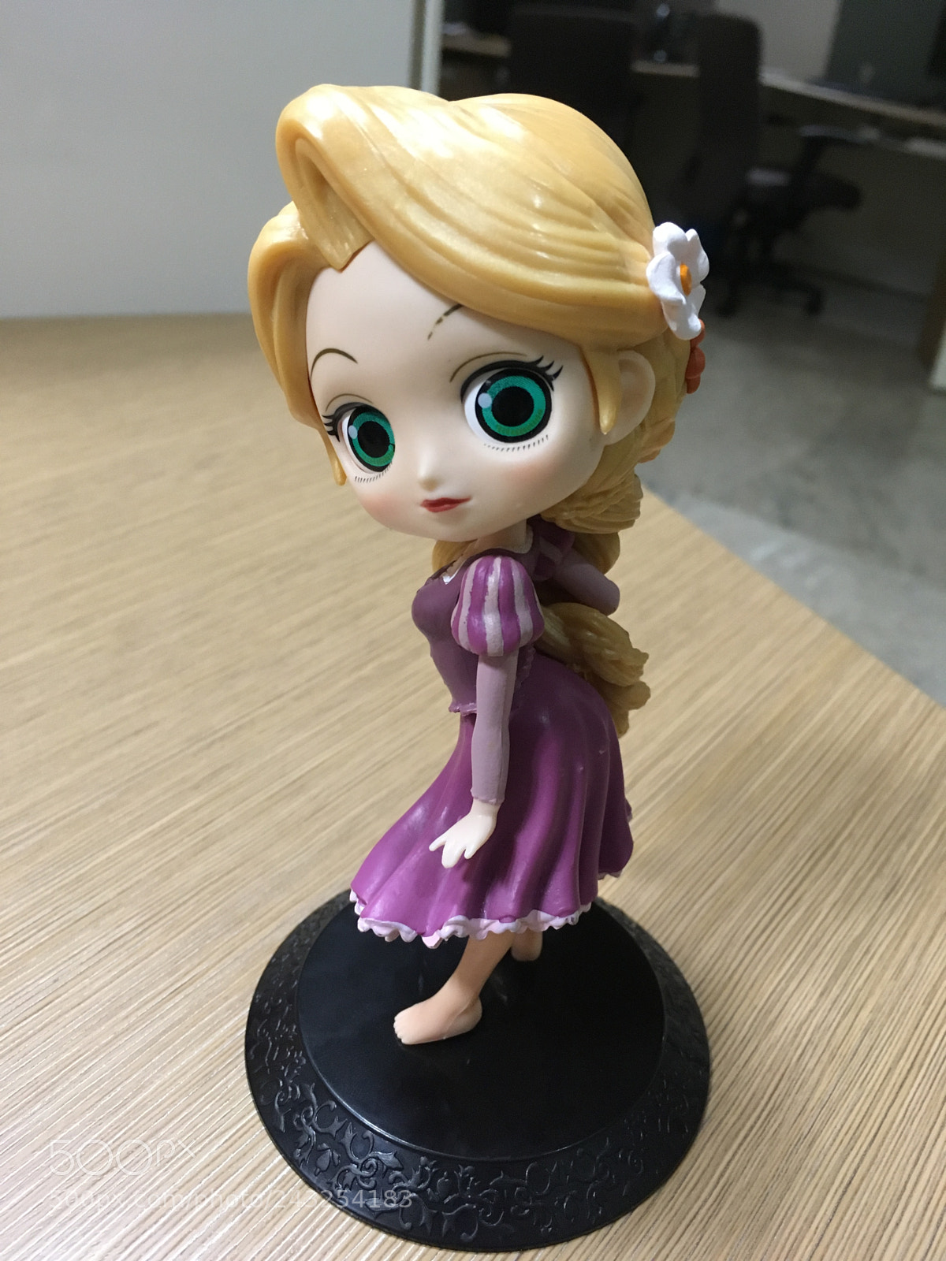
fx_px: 1057
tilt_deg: -31.1
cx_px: 473
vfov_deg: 61.7
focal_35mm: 29
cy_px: 630
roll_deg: -6.7
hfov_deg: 48.2
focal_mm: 4.15
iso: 250
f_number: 2.2
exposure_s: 1/33
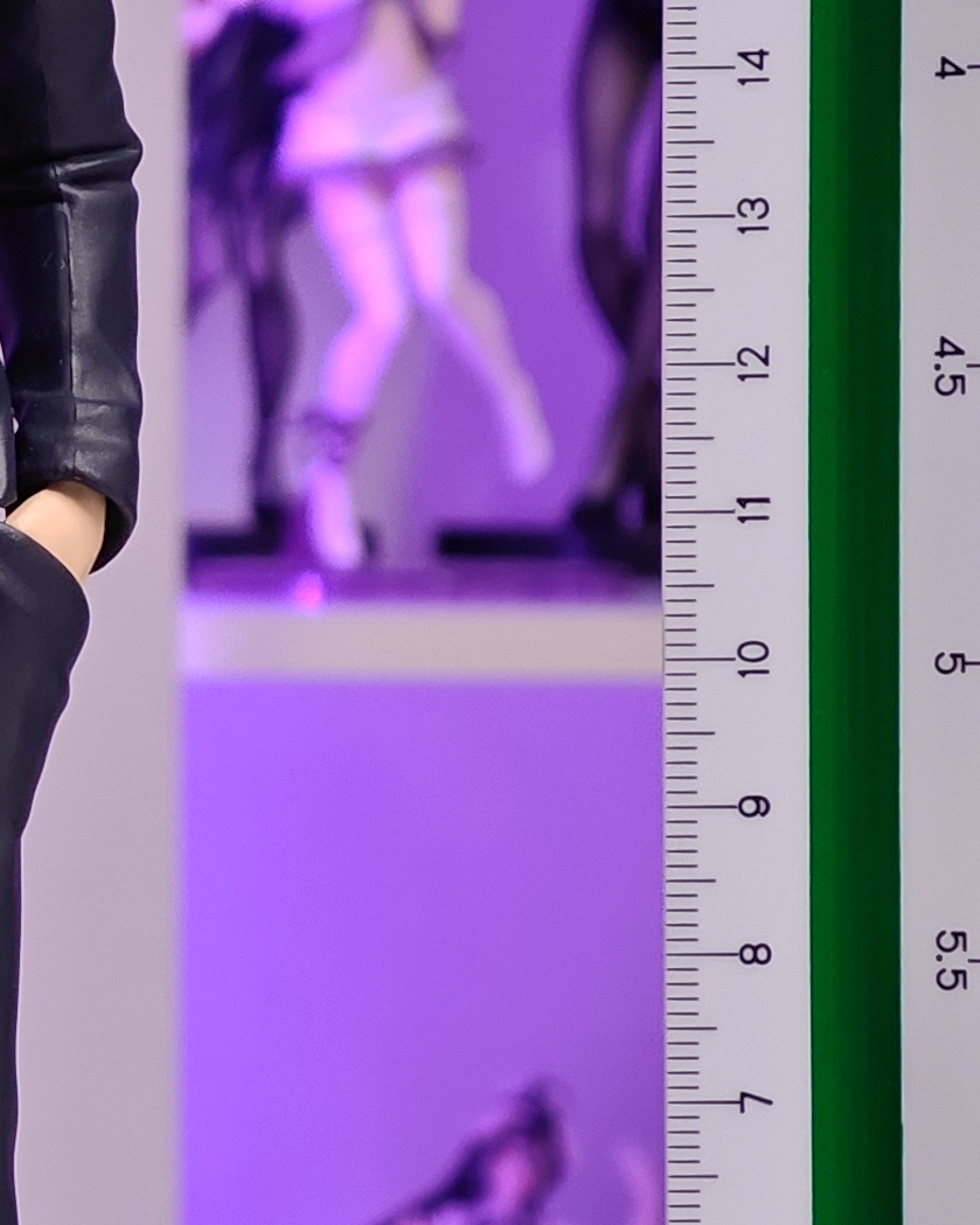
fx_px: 8811
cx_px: -88
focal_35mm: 243
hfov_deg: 6.3
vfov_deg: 8.0
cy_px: 656
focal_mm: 7.48
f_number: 2.4
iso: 800
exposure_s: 1/33.3
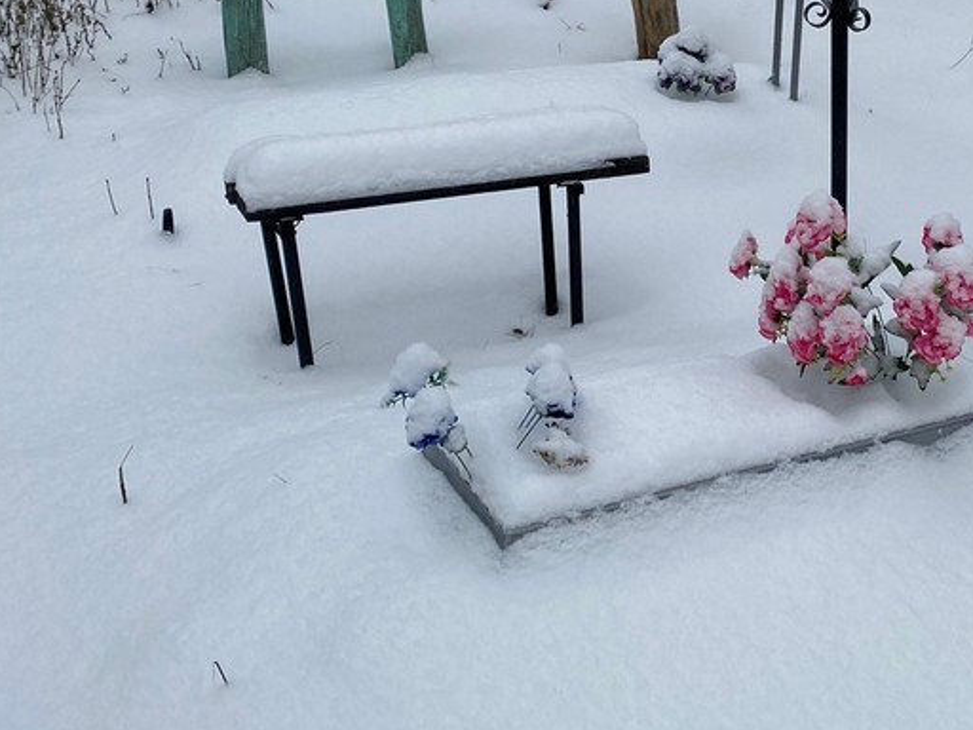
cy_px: 232
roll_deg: -2.5
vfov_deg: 27.8
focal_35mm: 52
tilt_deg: -23.6
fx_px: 1462
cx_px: 905
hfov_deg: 34.4
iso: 32
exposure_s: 1/376
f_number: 1.8
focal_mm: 4.25
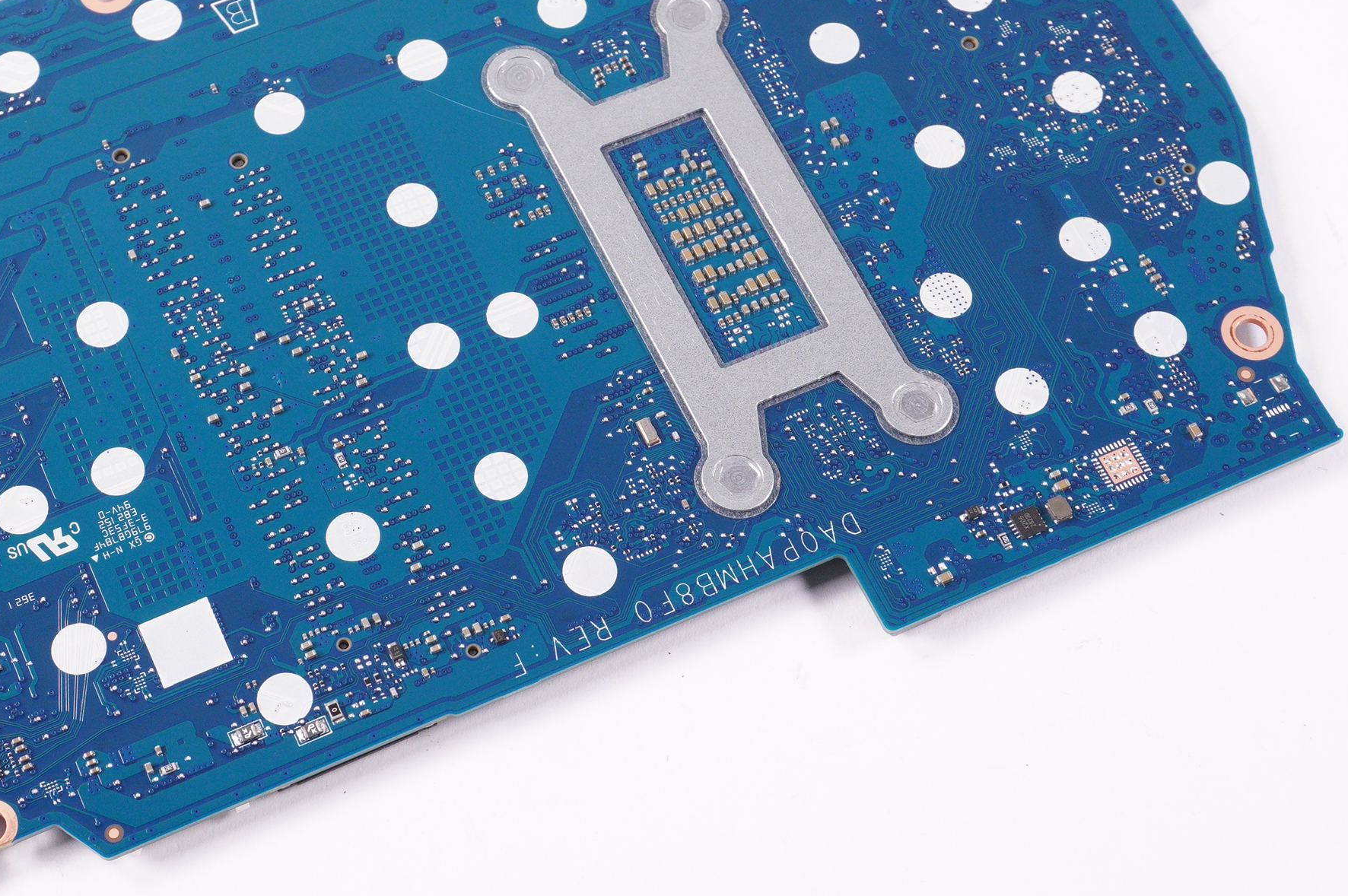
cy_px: 282
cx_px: 507
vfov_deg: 18.4
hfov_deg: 27.3
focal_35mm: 74
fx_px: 2763
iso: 800
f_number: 9
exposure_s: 1/200
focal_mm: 29
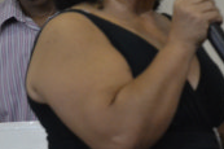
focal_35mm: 455
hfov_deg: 4.5
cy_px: 10
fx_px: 2831
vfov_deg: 3.0
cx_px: 128
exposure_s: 1/25
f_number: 5.6
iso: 3200
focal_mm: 105
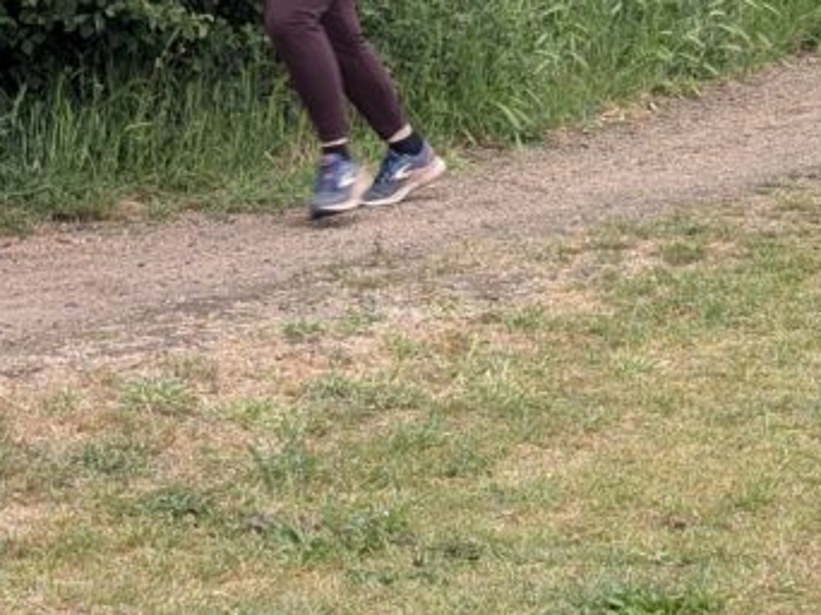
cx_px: 814
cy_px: -309
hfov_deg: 13.3
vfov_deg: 9.8
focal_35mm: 147
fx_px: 3484
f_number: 1.68
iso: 18
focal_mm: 6.9
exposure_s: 1/180
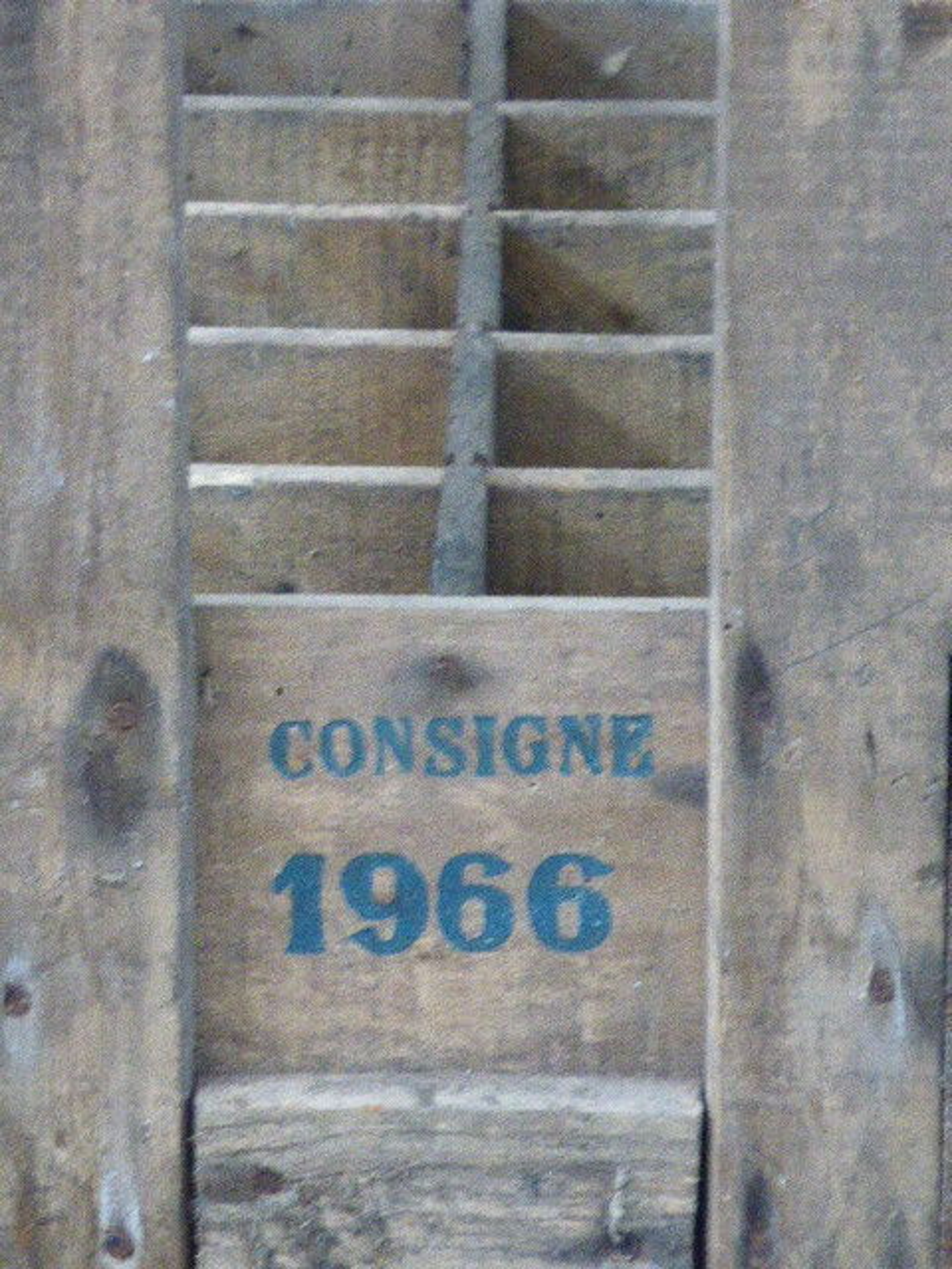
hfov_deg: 7.2
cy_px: 634
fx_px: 7554
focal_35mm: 206
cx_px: 476
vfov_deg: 9.6
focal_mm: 33.3
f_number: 5.5
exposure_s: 1/40
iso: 1600
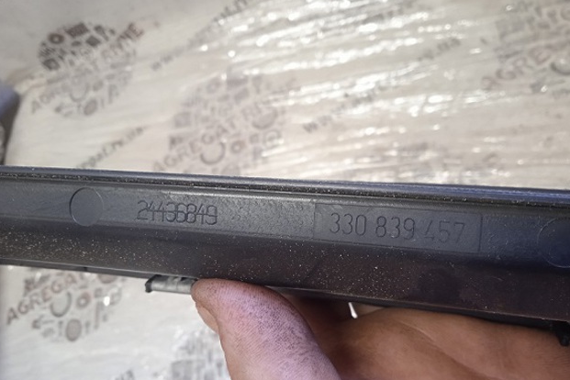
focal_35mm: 30
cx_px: 285
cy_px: 216
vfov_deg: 43.5
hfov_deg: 61.9
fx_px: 475
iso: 554
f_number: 2.2
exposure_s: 1/25
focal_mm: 3.43
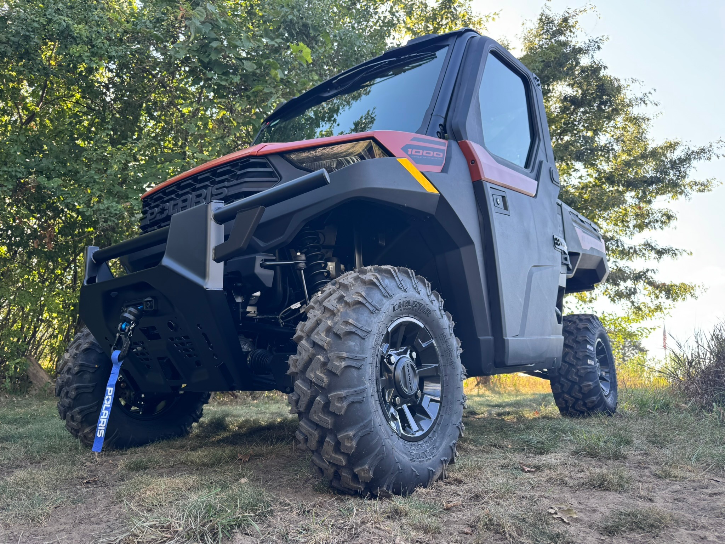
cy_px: 272
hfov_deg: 71.6
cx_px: 362
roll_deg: -5.2
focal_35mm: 24
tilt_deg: +13.7
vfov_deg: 56.8
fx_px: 503
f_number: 1.78
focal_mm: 6.76
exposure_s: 1/221
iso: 80
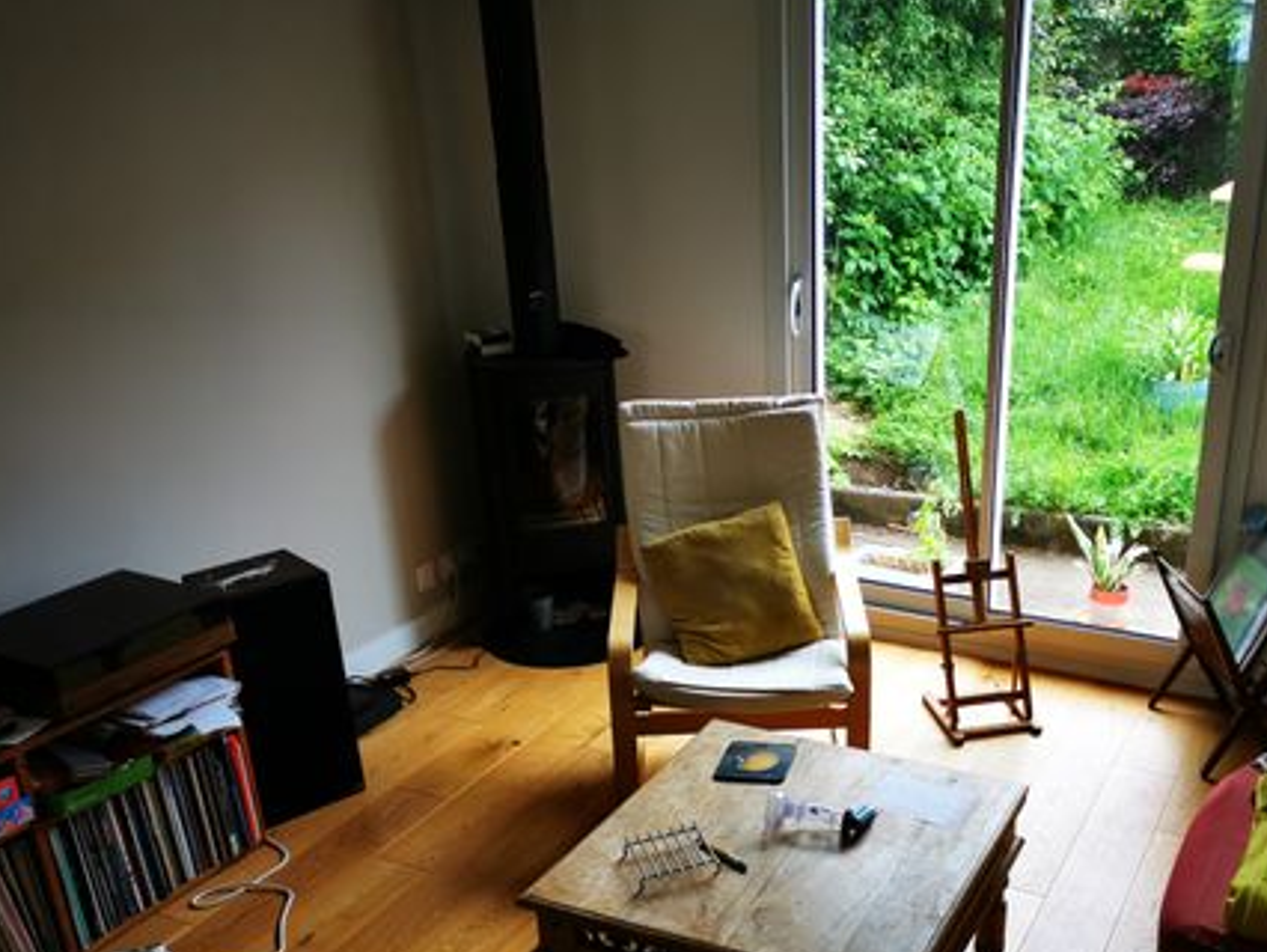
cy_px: 643
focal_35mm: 38
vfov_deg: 37.3
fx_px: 1392
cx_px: 827
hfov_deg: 48.3
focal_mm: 5.58
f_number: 1.8
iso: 125
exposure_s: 1/100
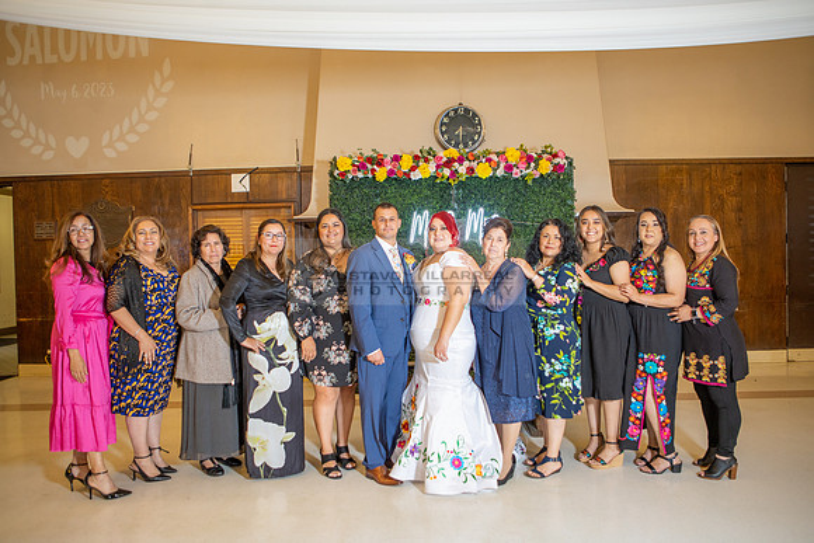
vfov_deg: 48.0
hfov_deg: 67.4
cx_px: 407
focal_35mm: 27
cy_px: 272
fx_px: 611
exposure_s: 1/125
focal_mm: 27
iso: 800
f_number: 2.8
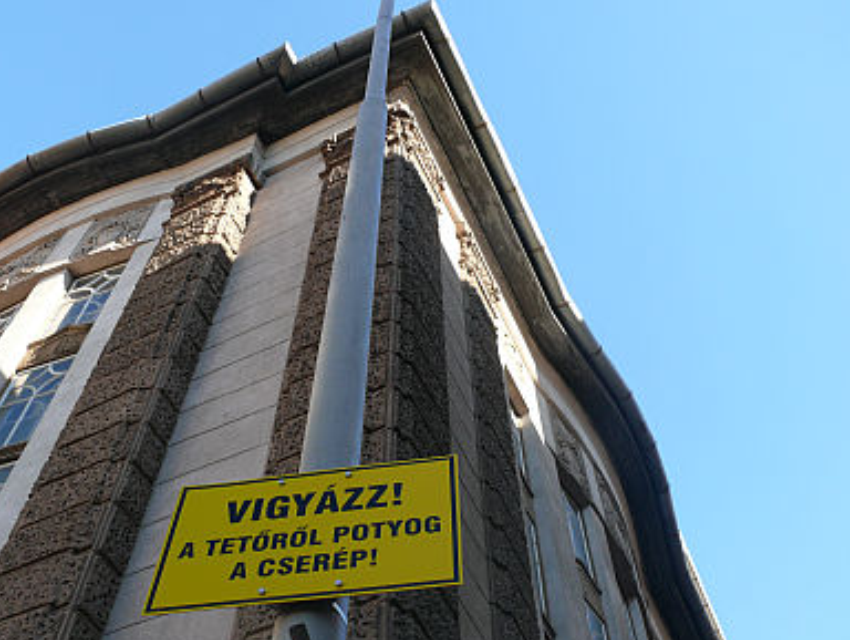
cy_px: 354
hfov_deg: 45.7
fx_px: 1008
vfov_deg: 35.2
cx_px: 383
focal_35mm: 41
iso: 100
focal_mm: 7.4
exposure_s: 1/200
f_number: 4
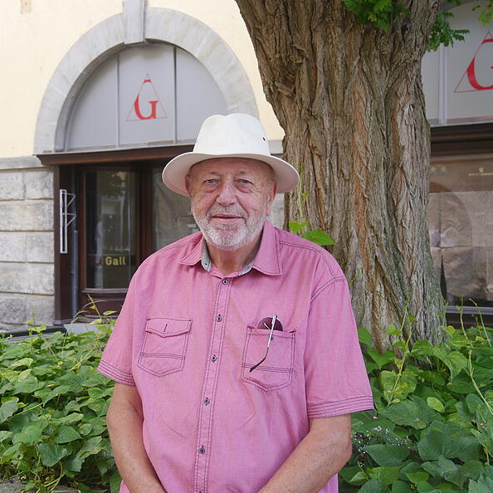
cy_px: 246
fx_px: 806
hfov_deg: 34.0
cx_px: 213
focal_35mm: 50
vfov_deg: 34.0
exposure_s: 1/80
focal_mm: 21
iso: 160
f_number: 4
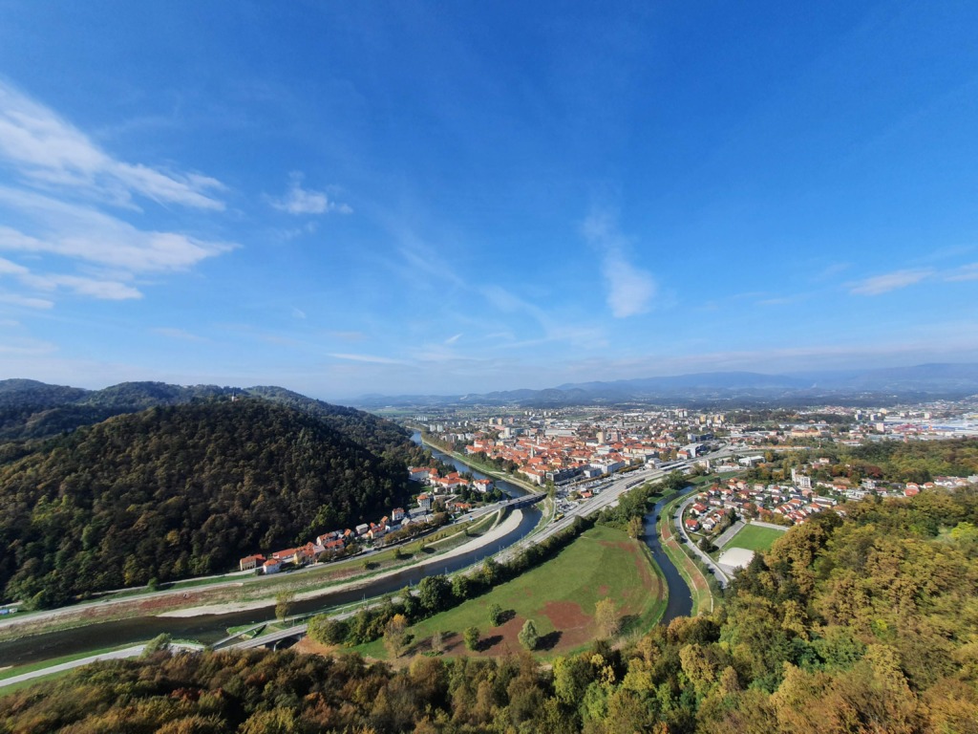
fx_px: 367
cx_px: 489
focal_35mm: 13
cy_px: 367
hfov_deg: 106.2
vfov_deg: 89.9
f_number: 2.2
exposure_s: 1/1116
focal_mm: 1.8
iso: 50
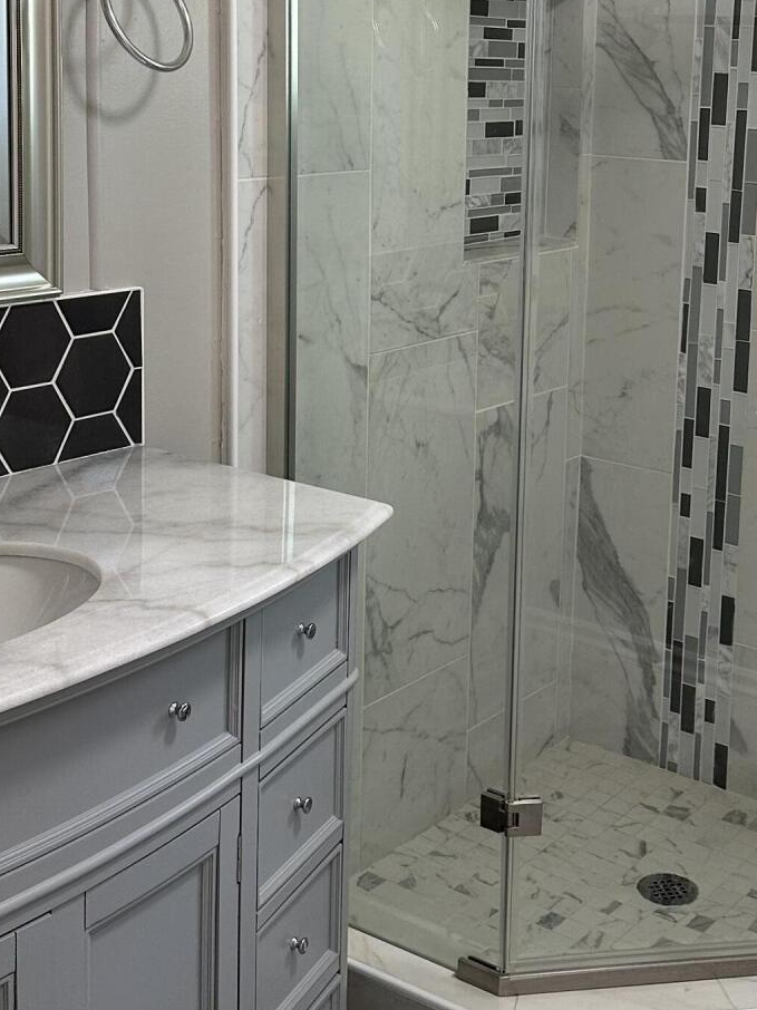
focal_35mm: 53
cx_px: 505
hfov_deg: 27.3
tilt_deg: -8.6
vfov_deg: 35.7
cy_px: 304
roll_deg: -2.8
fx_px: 1546
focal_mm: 6.86
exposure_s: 1/120
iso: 160
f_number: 1.78
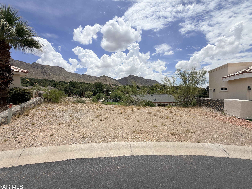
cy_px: 95
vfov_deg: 81.7
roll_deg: -0.1
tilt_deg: +0.5
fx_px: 109
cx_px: 125
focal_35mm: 15
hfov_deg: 98.2
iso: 20
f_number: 2.2
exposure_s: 1/1795
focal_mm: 2.22
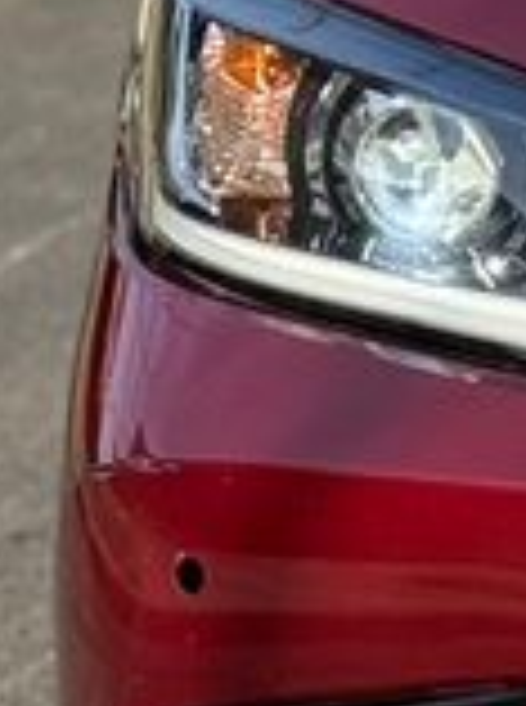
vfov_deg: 5.4
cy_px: -234
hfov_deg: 3.8
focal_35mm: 368
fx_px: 7486
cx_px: 1920
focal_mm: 6.76
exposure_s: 1/2494
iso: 80
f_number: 1.78
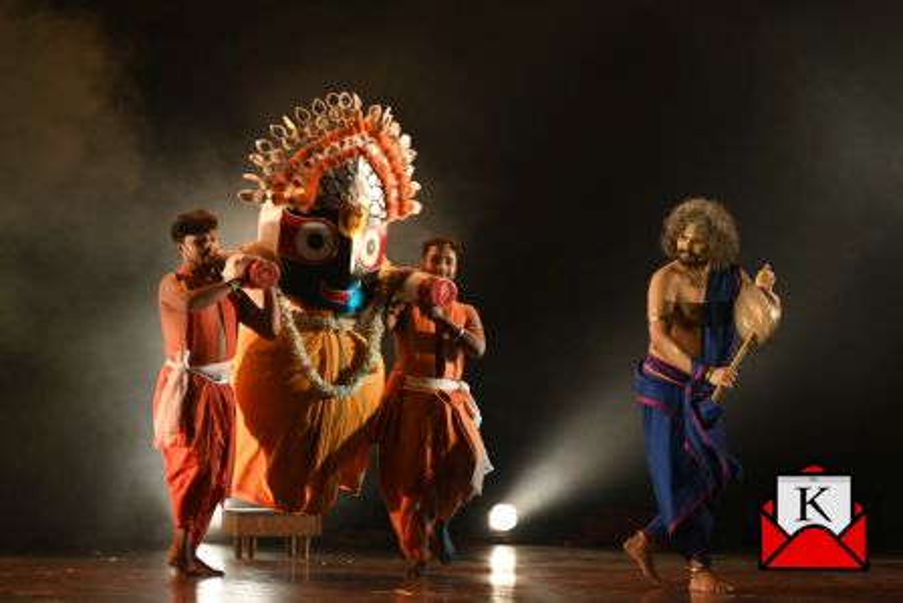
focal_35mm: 112
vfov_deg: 12.2
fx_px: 2810
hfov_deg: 18.3
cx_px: 452
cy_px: 302
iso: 400
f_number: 2.8
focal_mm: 75
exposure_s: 1/200
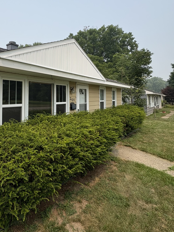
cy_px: 91
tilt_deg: +2.3
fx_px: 141
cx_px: 45
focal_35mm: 21
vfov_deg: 77.9
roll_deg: -0.4
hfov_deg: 60.3
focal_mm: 2.22
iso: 50
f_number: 2.2
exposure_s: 1/1927
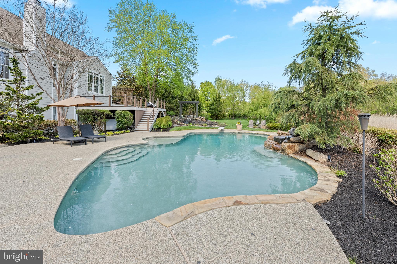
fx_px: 154
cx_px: 198
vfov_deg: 81.2
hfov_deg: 104.3
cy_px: 132
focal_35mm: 14
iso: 800
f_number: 7.1
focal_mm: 14
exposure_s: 1/400
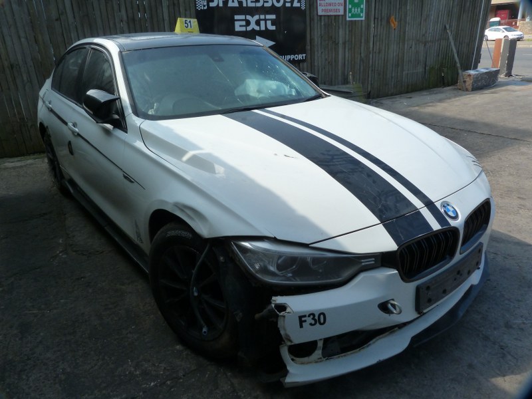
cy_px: 200
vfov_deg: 54.9
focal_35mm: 25
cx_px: 266
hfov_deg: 69.4
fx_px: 384
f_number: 5
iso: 125
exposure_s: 1/200
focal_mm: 4.5
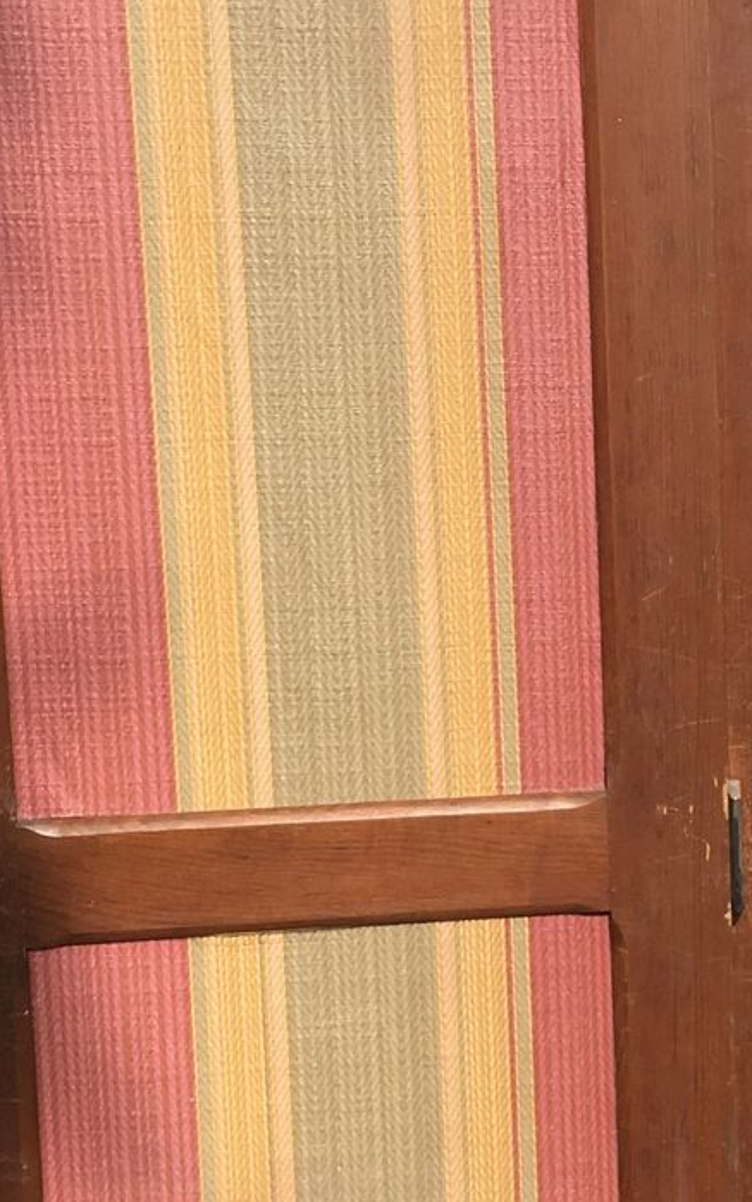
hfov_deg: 14.4
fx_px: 2885
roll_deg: -0.9
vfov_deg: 23.5
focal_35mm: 88
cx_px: 886
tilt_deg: -14.8
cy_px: 724
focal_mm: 4.15
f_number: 2.2
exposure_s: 1/1241
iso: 25
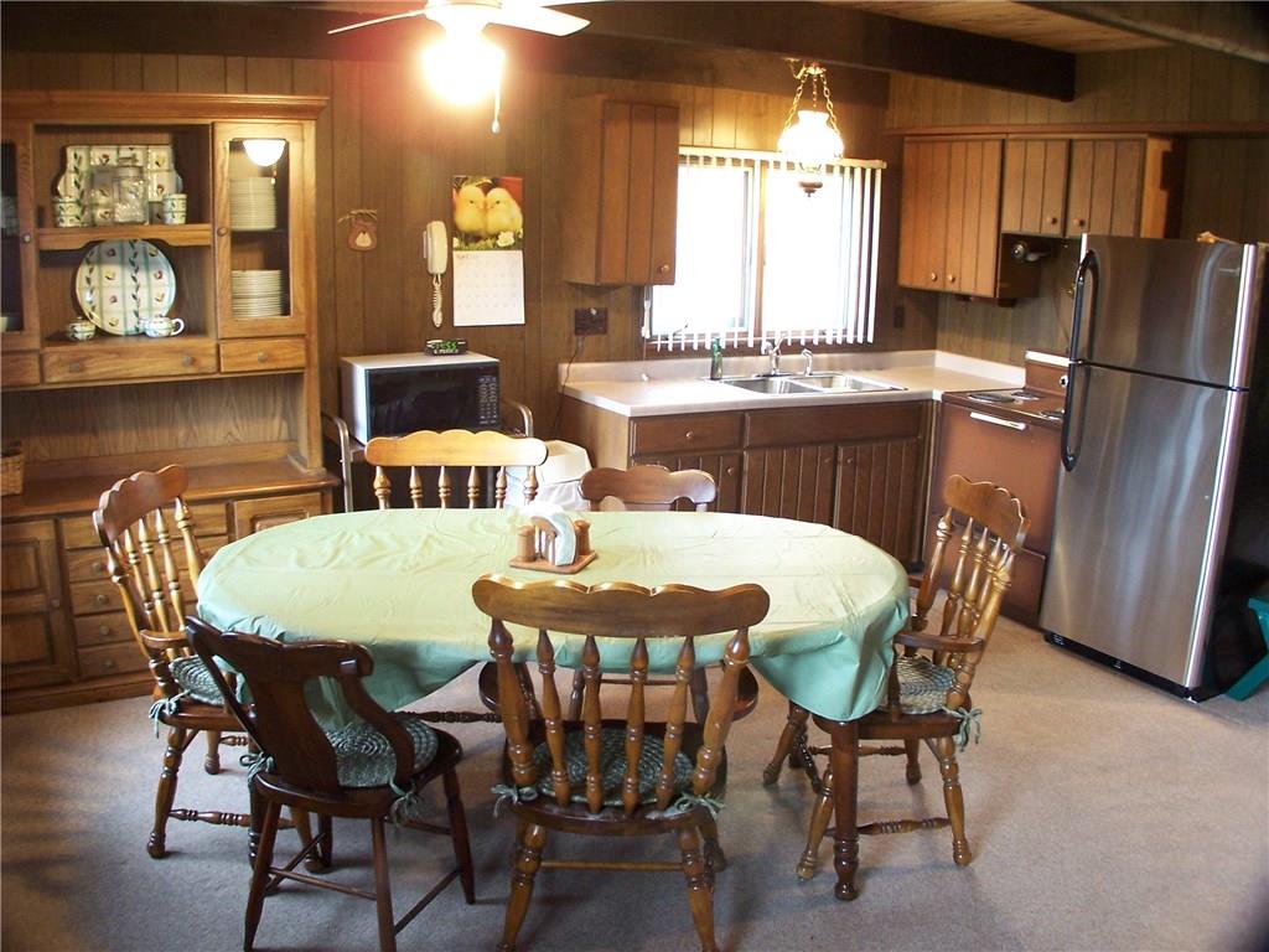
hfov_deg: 49.0
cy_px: 476
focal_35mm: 38
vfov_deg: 37.7
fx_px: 1393
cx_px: 634
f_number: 2.8
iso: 140
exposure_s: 1/3
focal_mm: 6.3
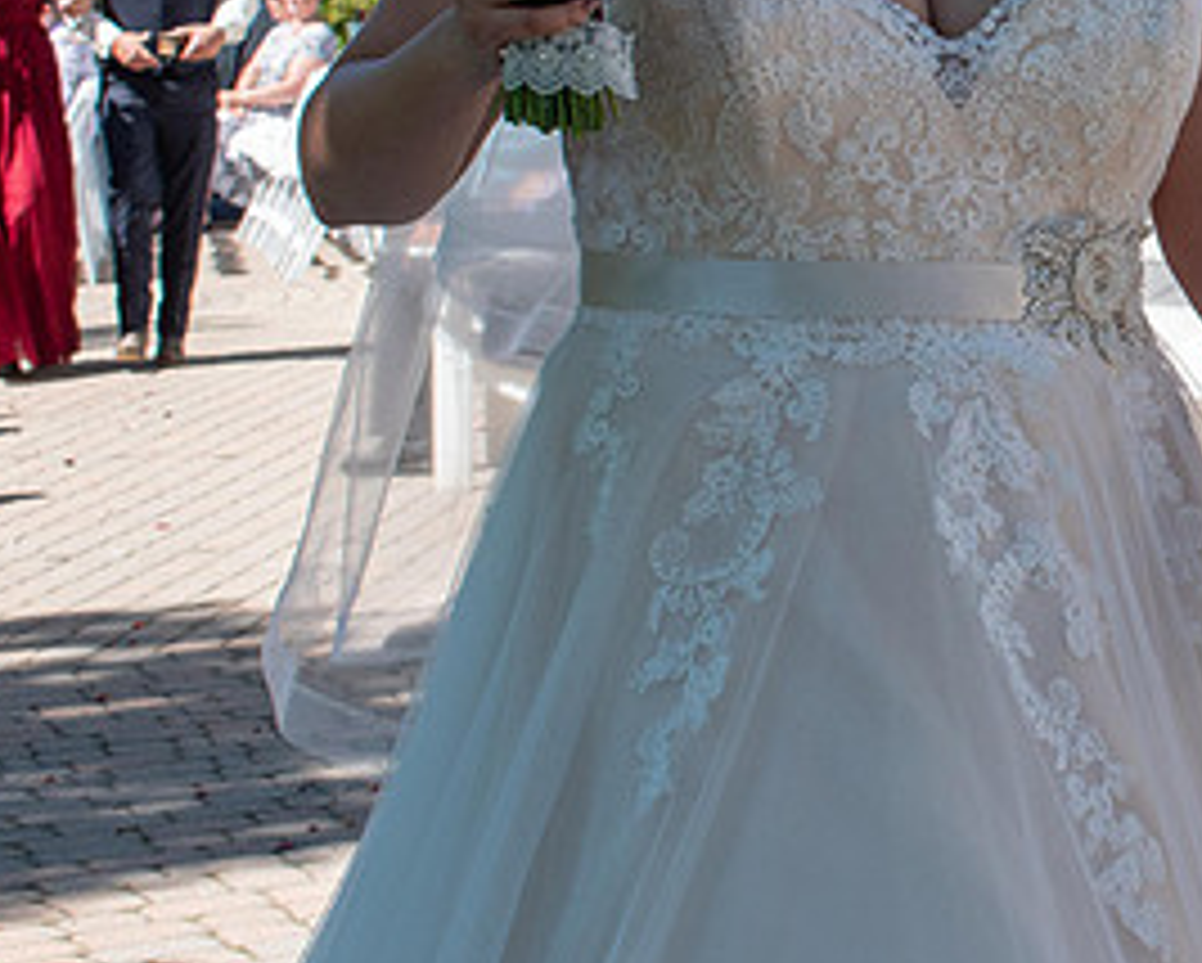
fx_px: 4592
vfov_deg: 11.9
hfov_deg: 14.4
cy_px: 71
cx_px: 1470
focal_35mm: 129
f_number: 10
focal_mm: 35
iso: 200
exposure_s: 1/400
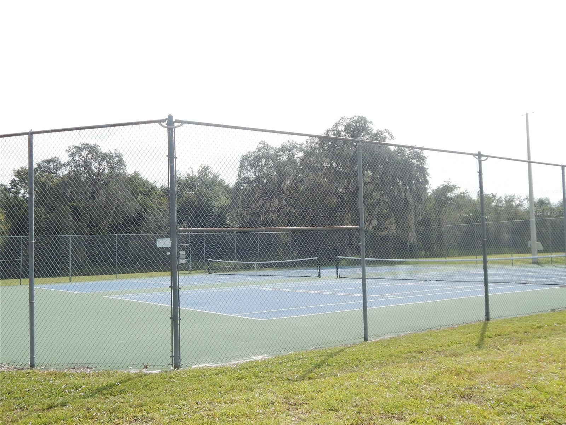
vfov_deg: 40.7
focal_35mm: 35
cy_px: 212
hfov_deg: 52.6
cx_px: 283
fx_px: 572
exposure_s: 1/1250
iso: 125
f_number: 3.3
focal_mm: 6.1
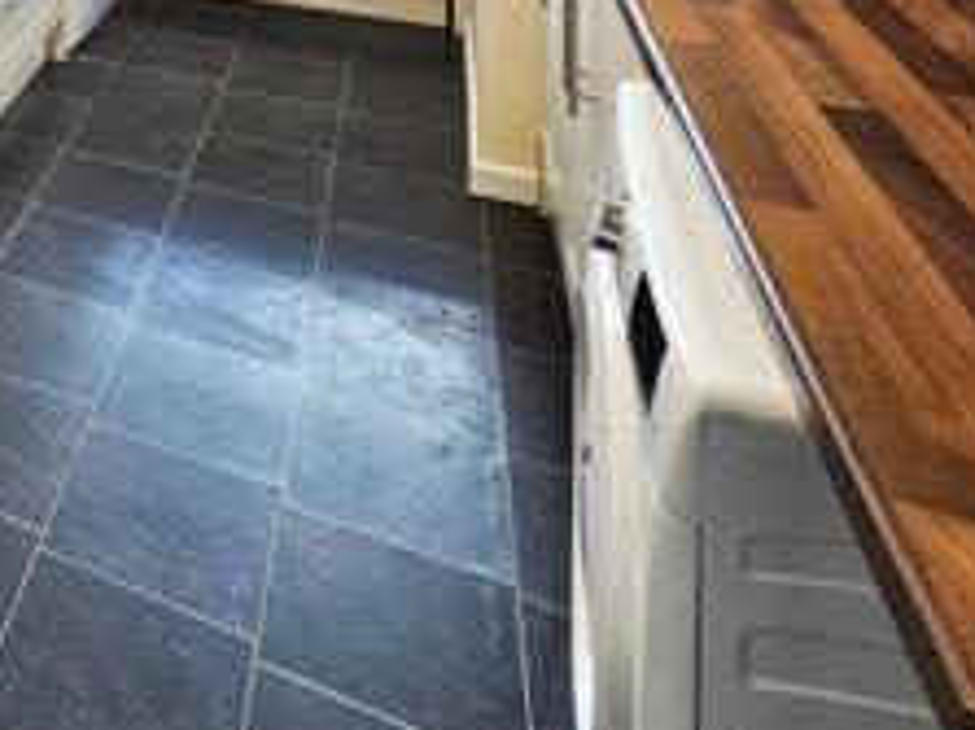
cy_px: -173
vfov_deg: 33.1
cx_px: -278
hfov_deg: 36.4
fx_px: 957
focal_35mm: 34
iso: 32
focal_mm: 1.7
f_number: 2.2
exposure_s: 1/50
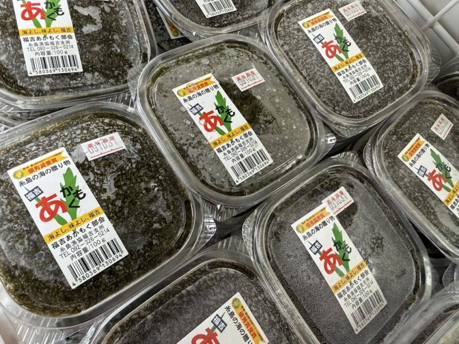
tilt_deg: -64.3
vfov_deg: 56.8
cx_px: 230
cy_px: 172
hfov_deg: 71.6
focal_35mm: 24
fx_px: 318
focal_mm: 2.22
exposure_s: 1/120
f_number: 2.2
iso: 320
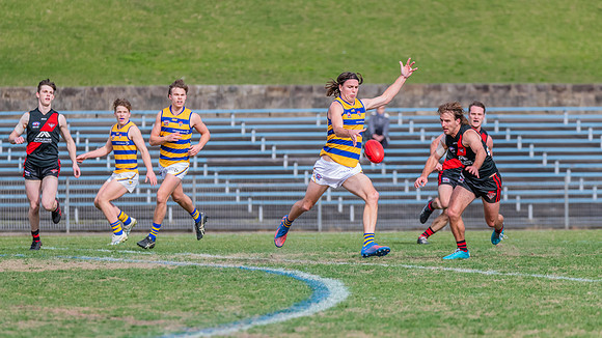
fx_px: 6711
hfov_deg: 5.1
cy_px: 185
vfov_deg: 2.9
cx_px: 334
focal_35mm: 421
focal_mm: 360
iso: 800
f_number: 6.3
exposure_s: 1/1600
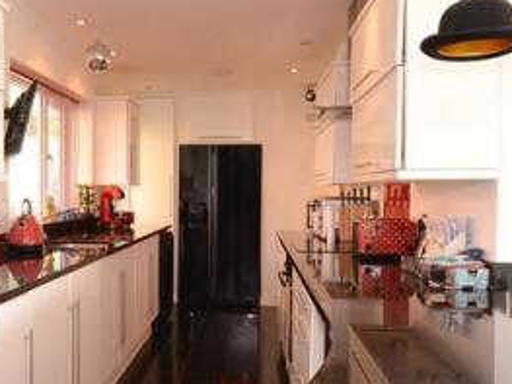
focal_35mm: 36
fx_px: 532
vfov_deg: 39.6
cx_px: 113
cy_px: 204
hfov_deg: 48.8
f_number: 6.3
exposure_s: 1/15
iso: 200
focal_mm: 10
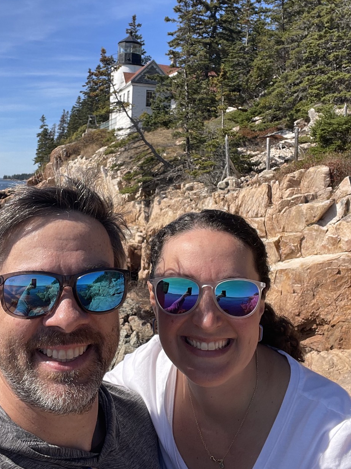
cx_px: 146
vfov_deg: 47.7
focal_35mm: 39
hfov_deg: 36.7
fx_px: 527
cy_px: 198
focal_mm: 2.71
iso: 25
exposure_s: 1/659
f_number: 2.2
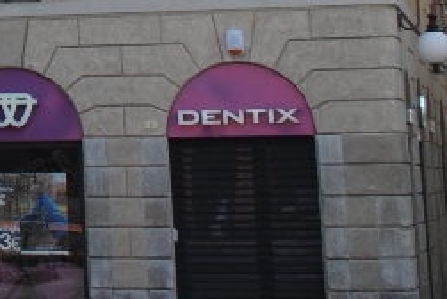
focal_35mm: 168
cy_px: -319
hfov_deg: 11.2
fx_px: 2088
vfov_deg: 7.8
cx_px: -406
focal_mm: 22
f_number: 7.1
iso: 100
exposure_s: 1/200
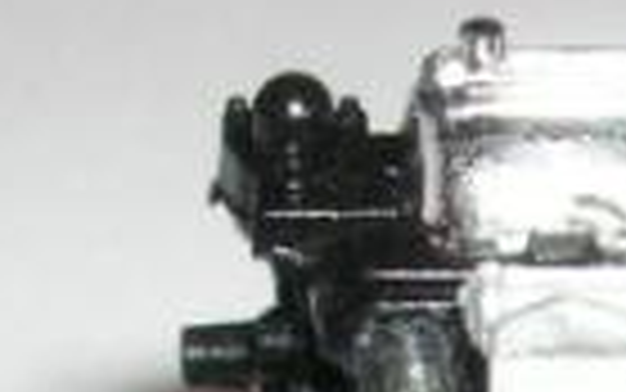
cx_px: 700
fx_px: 3960
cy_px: 892
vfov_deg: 5.5
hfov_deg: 9.0
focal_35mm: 232
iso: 160
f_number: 6.6
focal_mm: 6.3
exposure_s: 1/45
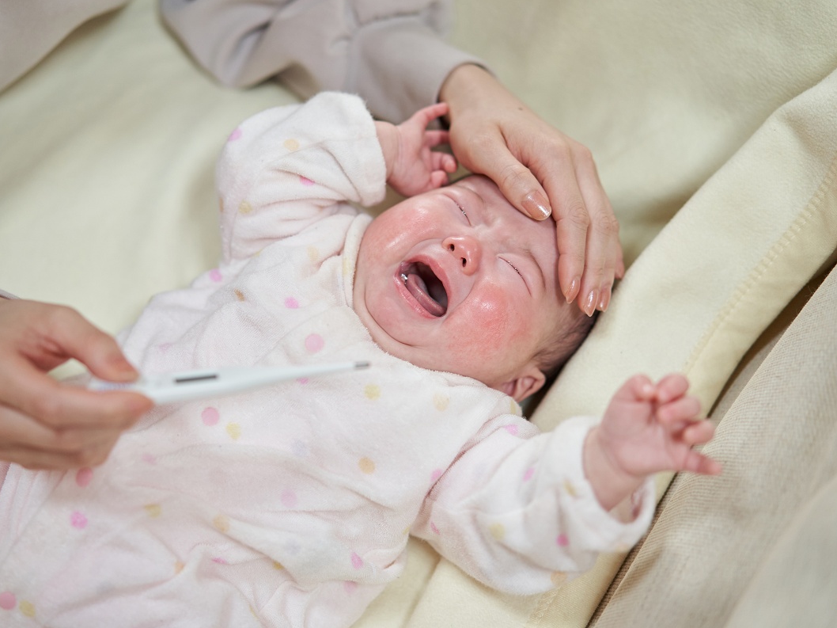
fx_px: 1450
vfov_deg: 24.4
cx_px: 367
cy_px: 312
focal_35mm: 60
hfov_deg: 32.2
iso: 500
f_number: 2
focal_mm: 55
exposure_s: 1/125
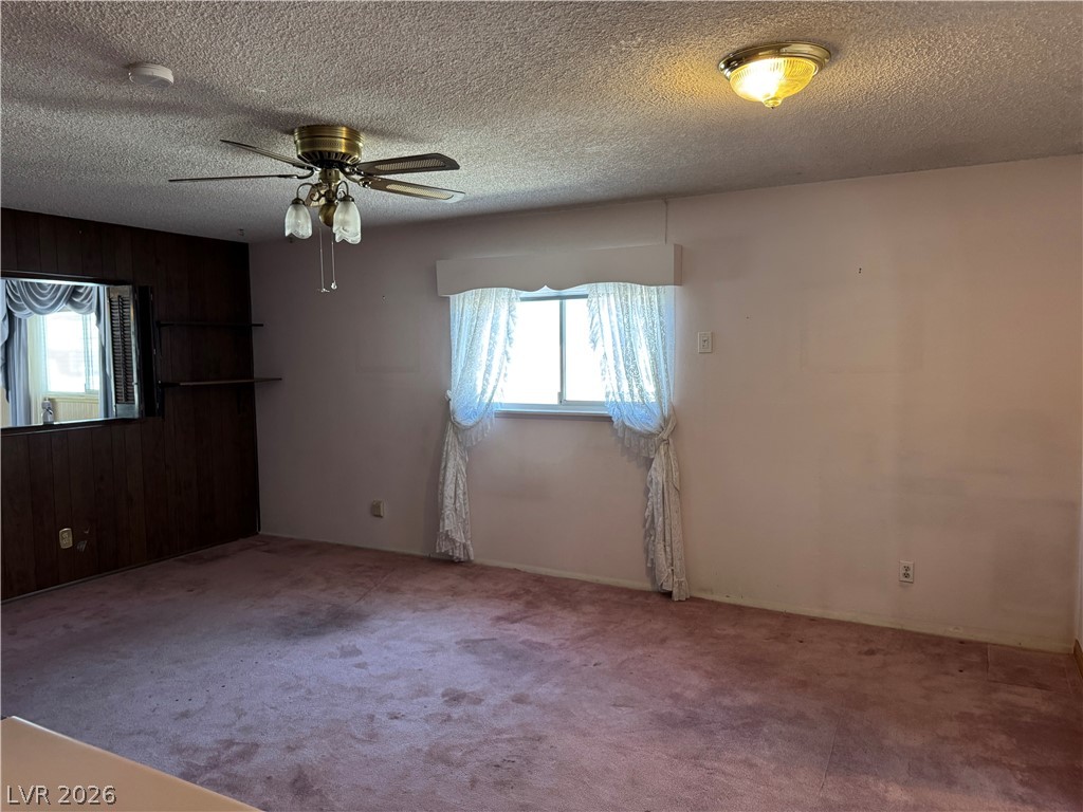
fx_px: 751
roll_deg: +0.6
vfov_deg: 56.8
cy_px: 406
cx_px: 542
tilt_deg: -4.6
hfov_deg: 71.6
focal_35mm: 24
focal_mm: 6.76
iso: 400
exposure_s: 1/60
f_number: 1.78
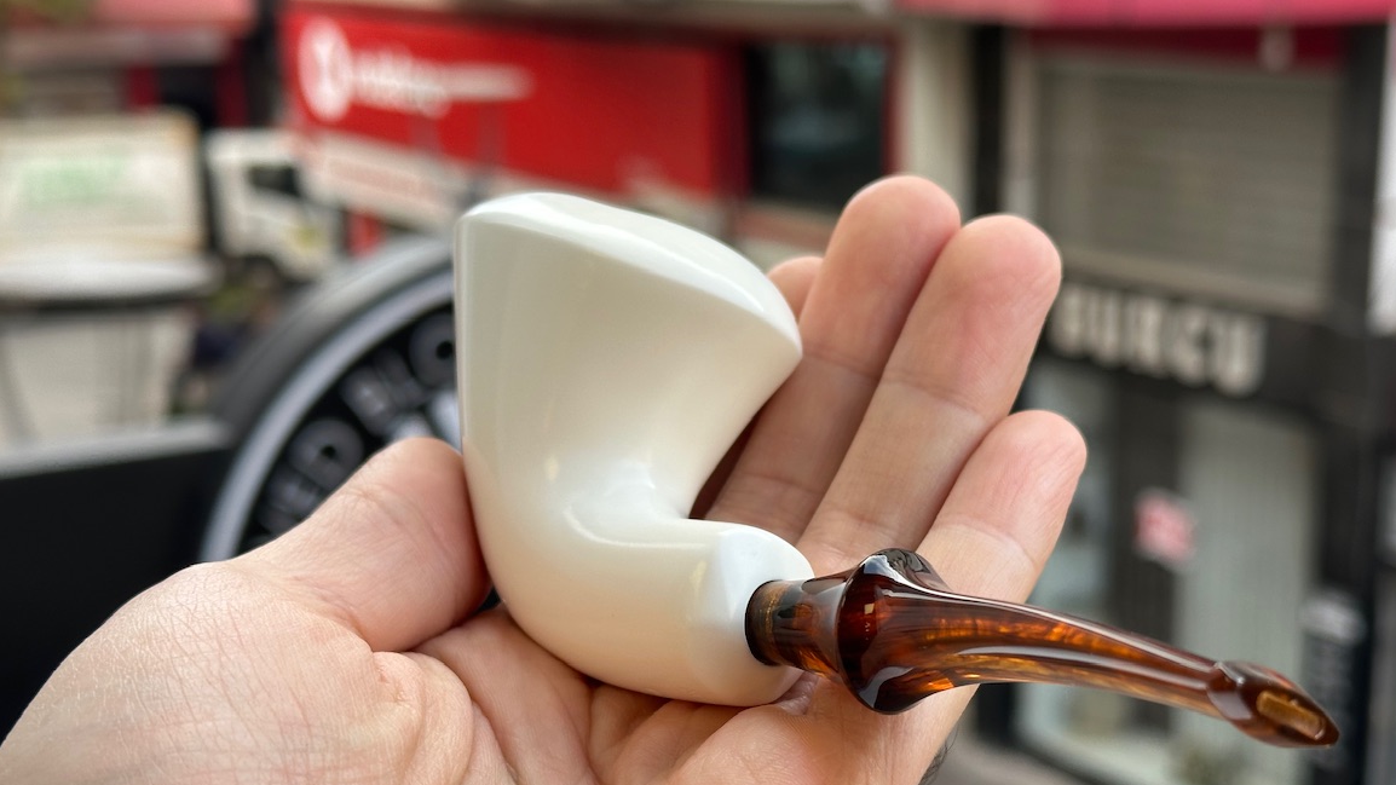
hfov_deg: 36.0
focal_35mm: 58
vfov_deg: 20.6
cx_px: 773
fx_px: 2147
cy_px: 561
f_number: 1.78
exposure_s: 1/358
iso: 64
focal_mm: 6.86
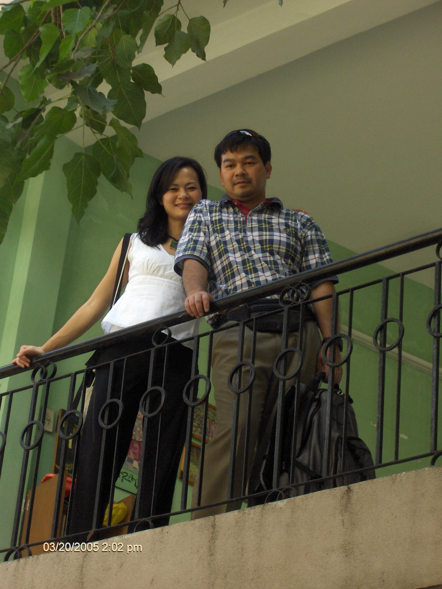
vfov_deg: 18.7
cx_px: 221
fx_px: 1788
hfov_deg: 14.1
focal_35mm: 105
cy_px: 294
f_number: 4.8
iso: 100
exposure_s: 1/125
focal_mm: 17.39
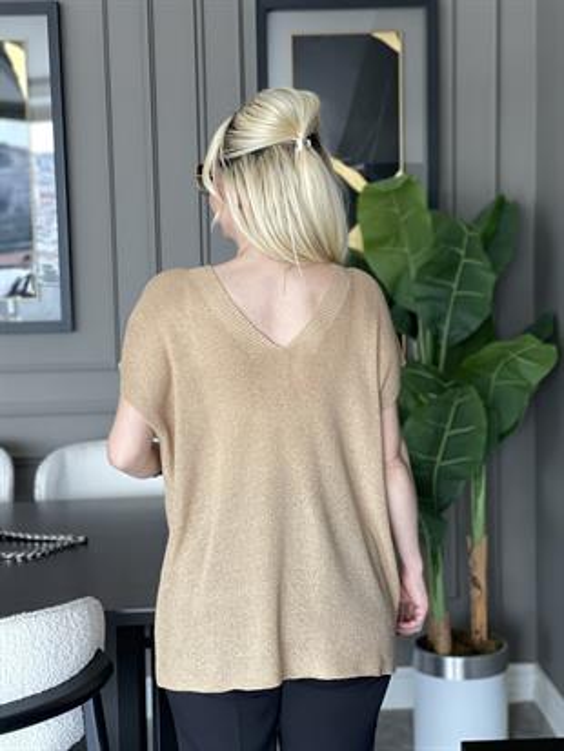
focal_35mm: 64
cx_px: 282
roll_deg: +1.3
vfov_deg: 30.3
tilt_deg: -5.5
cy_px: 376
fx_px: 1390
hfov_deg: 22.9
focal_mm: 7.5
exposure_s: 1/120
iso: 160
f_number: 2.2
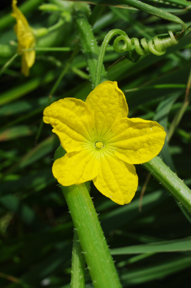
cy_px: 144
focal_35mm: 75
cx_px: 96
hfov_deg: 18.1
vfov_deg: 27.0
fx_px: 598
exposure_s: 1/180
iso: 200
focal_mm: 50
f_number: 19
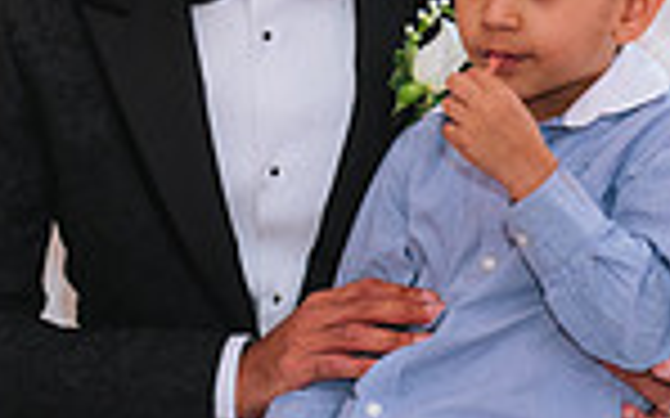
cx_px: -328
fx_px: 3614
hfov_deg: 10.3
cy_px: 38
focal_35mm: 198
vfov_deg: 6.6
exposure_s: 1/125
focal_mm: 50
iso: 800
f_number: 2.8
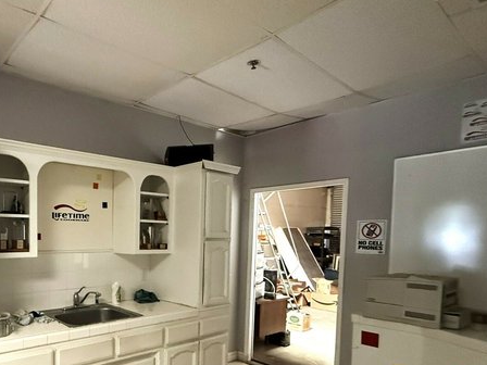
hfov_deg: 65.3
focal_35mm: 24
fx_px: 338
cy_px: 252
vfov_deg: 55.3
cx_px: 99
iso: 1250
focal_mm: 2.22
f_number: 2.2
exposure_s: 1/60
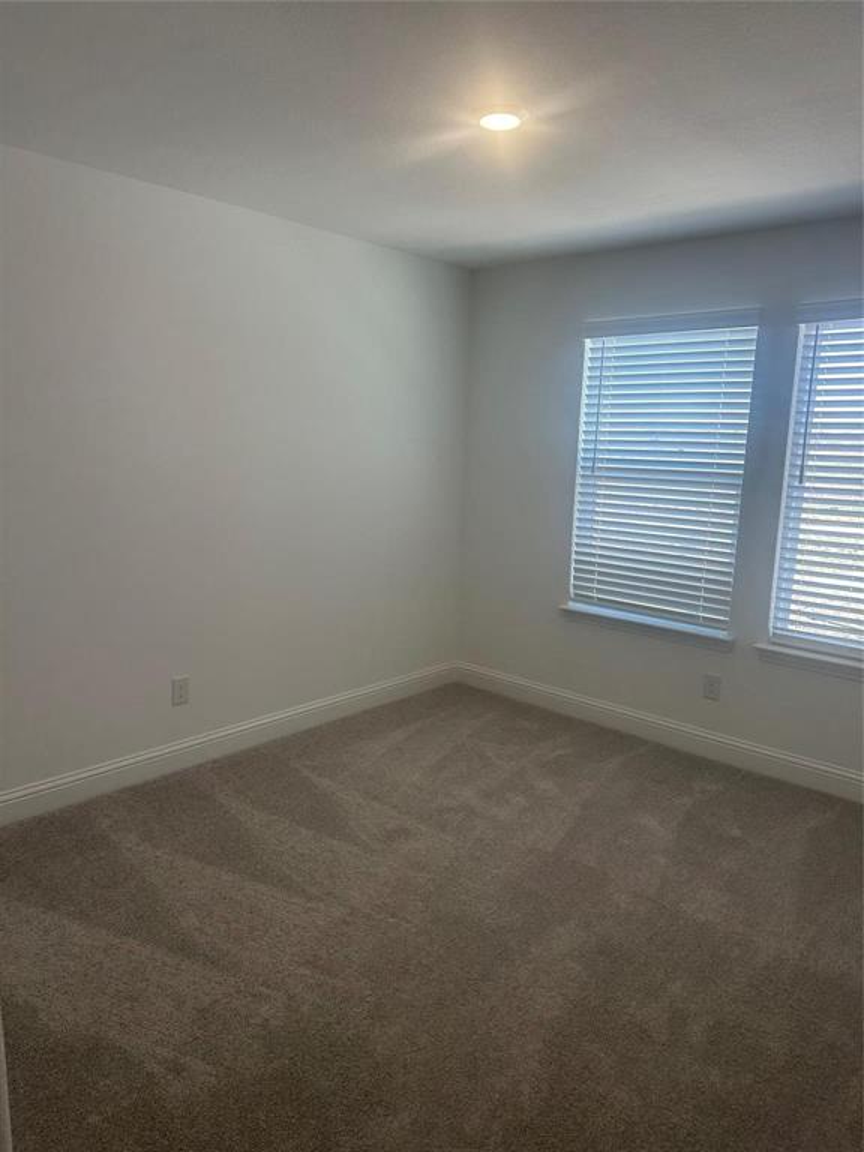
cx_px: 432
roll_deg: -2.4
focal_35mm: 24
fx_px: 799
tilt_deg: -9.5
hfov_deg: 56.8
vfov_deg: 71.6
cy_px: 576
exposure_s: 1/165
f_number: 1.78
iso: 64
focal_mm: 6.86
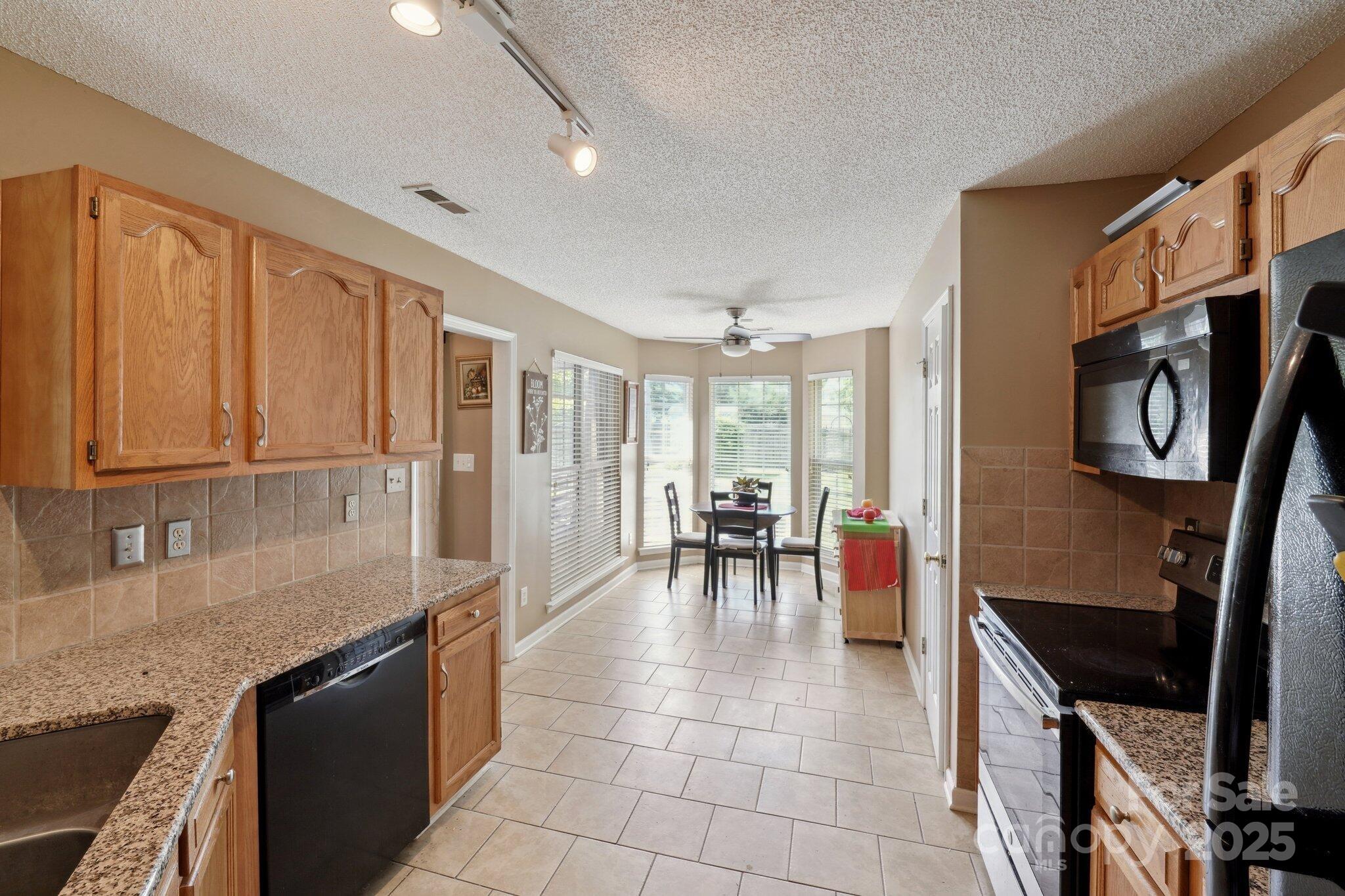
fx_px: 523
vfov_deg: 81.2
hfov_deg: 104.3
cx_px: 672
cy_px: 448
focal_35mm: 14
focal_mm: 14
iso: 400
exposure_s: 1/6
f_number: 11
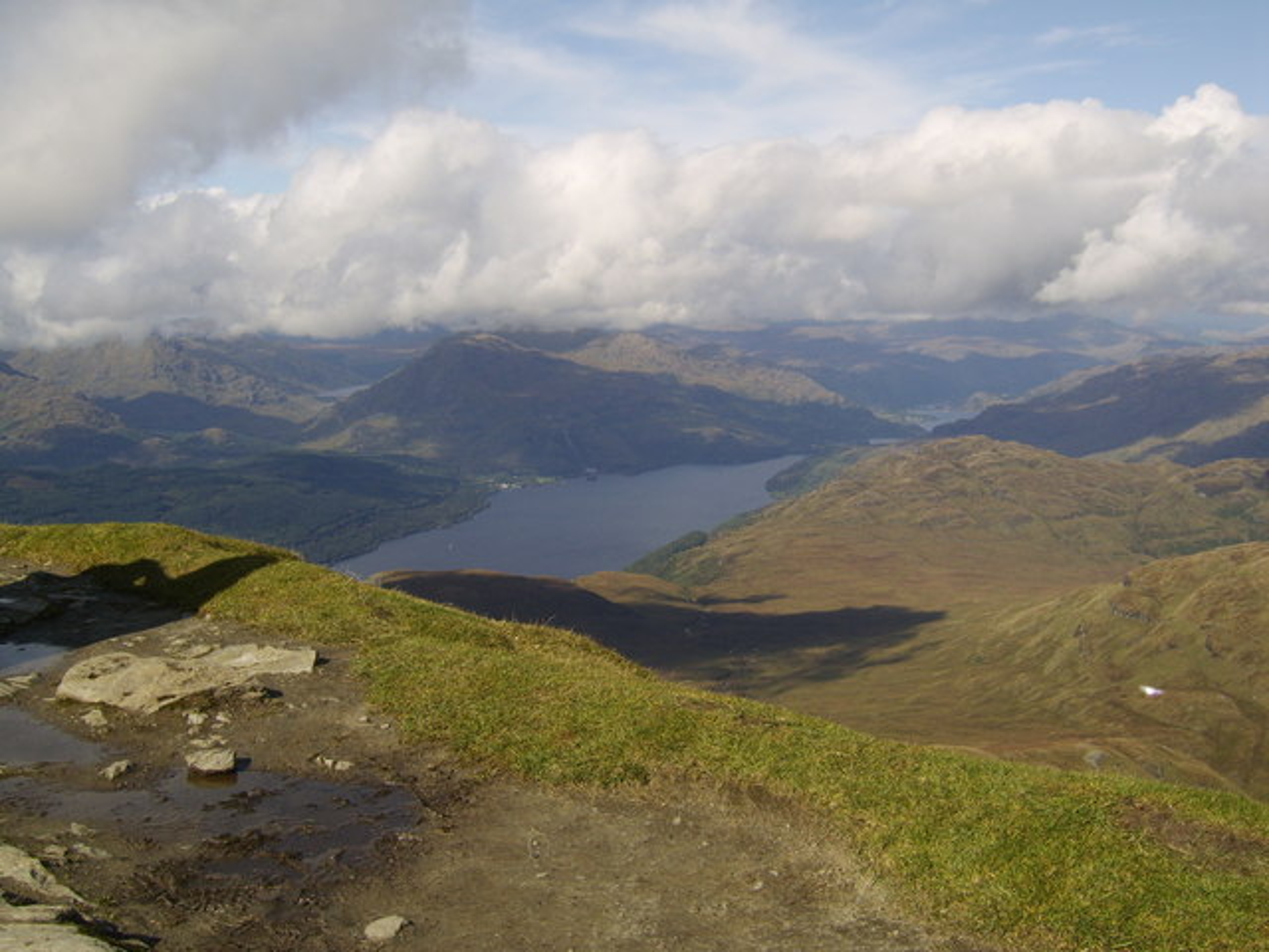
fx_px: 1136
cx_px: 634
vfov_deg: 45.4
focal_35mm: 31
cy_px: 476
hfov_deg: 58.4
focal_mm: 8.13
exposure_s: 1/594
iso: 71
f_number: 6.7
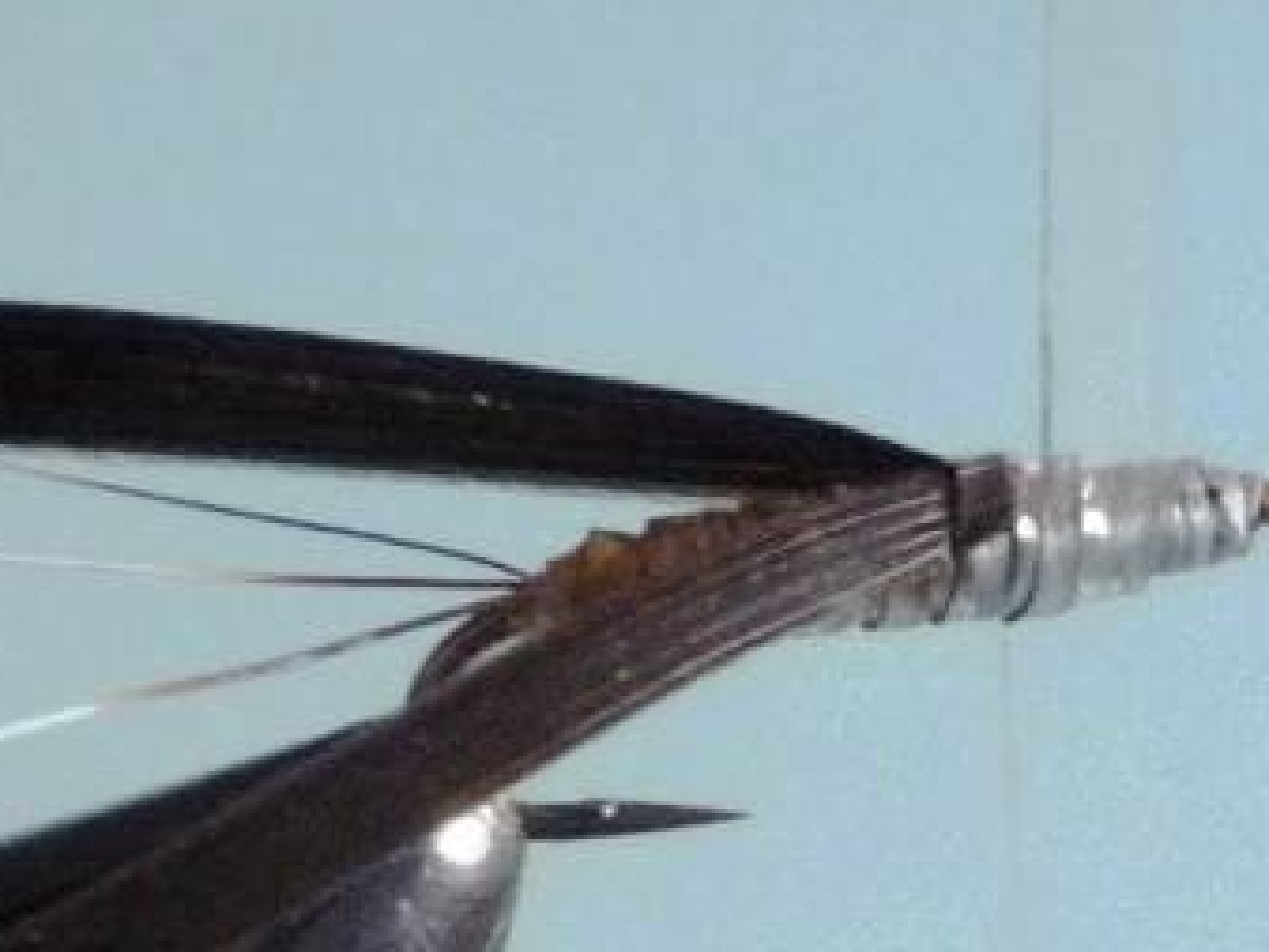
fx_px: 2090
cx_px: 817
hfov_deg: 33.5
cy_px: 681
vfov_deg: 25.4
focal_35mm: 57
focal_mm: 5.2
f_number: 3.3
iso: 400
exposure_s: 1/25
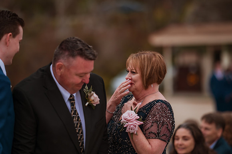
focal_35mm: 135
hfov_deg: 15.2
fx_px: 869
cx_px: 116
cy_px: 77
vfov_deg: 10.1
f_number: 1.8
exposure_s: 1/3200
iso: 500
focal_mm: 135
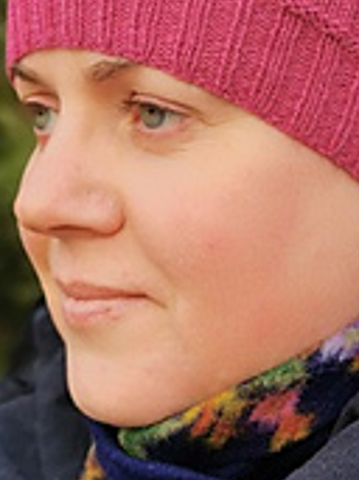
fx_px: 1398
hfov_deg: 14.6
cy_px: 174
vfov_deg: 19.4
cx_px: 266
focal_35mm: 101
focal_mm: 5.56
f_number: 1.6
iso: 50
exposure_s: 1/439
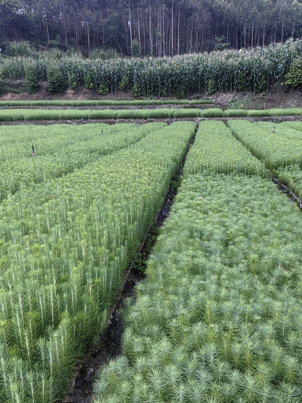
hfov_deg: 51.3
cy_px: 202
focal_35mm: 27
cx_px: 151
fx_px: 314
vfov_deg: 65.3
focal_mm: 5.52
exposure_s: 1/33.3
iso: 400
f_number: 1.9
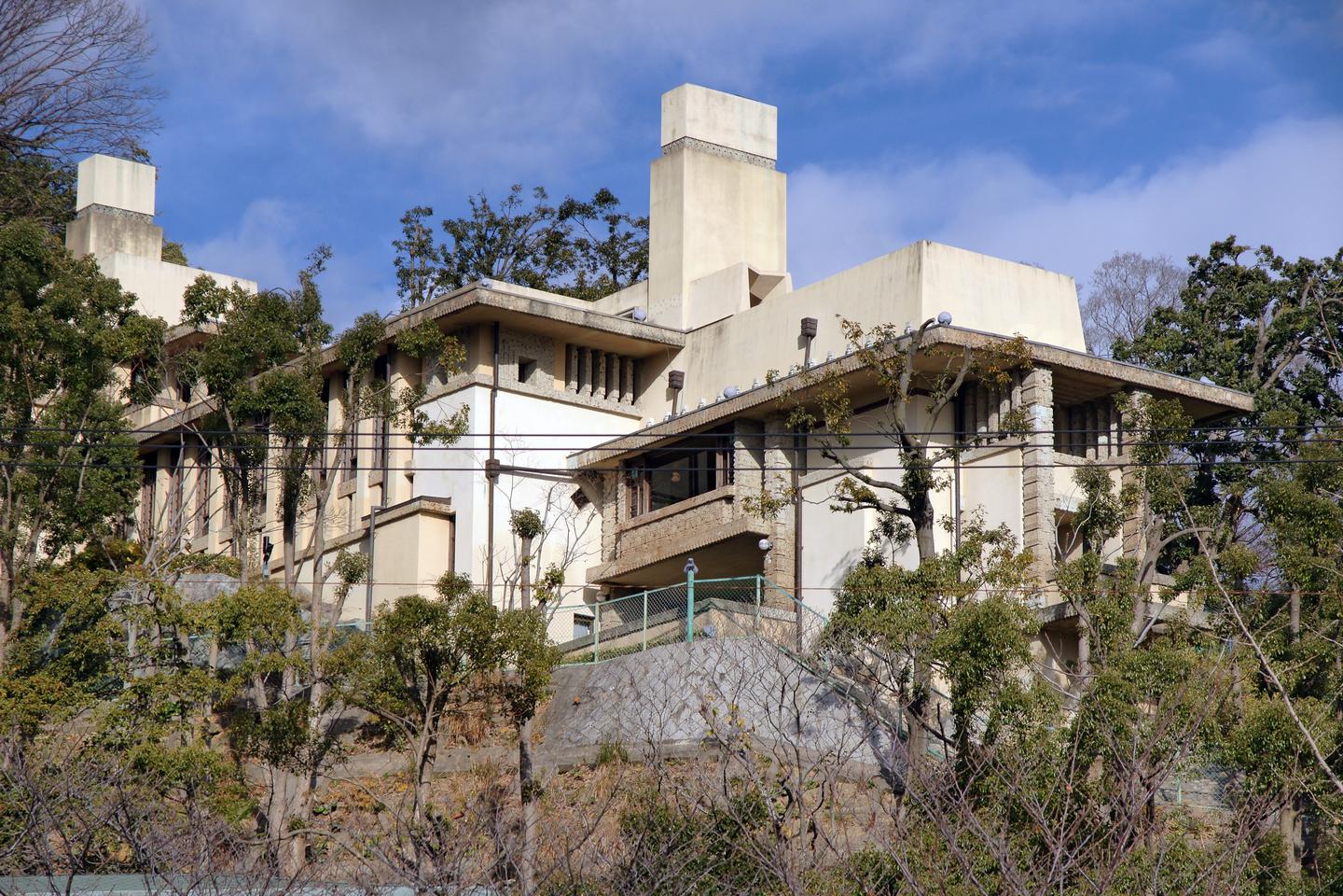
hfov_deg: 17.1
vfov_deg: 11.4
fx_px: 4476
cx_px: 672
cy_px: 448
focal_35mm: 120
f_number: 7.1
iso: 200
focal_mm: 80
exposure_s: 1/500
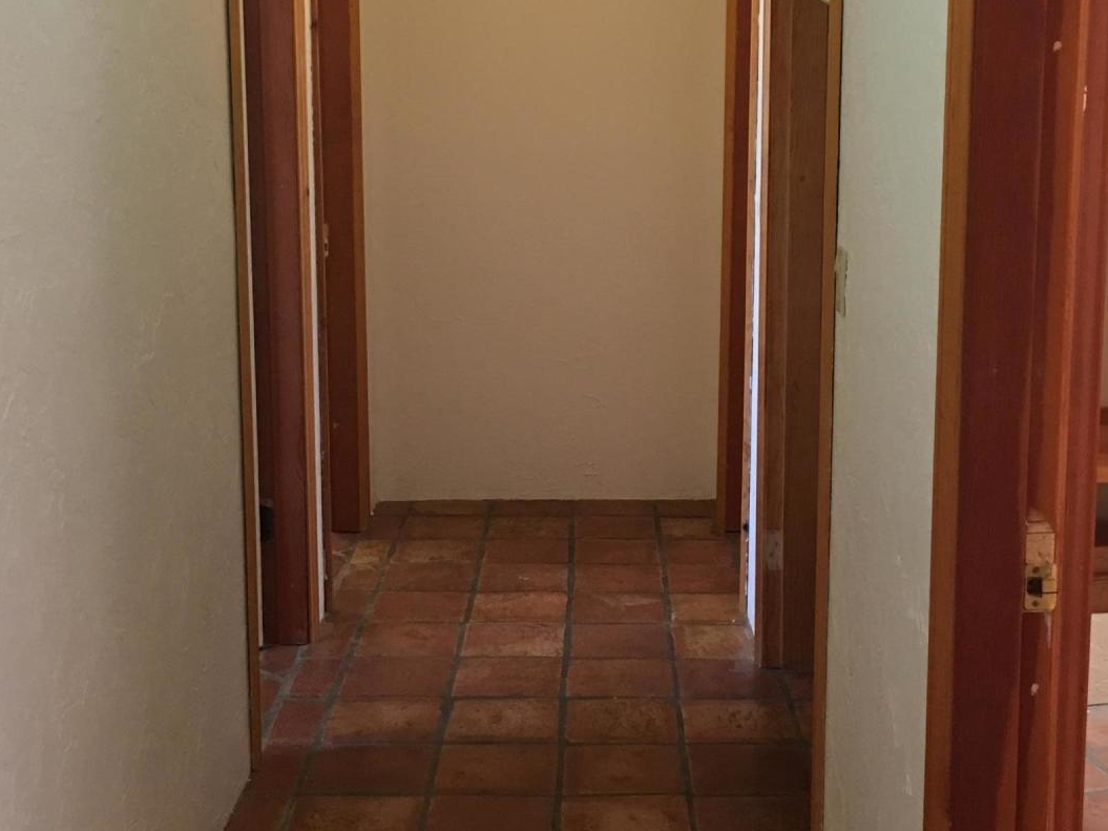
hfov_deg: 34.9
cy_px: 350
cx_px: 590
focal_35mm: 55
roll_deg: -0.3
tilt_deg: -8.4
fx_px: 1760
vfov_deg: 26.5
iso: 80
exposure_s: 1/15
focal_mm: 4.15
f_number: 2.2
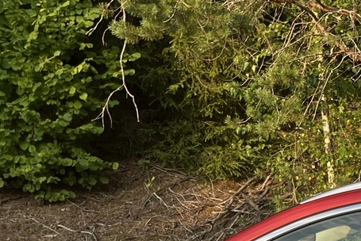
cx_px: 413
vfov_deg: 13.2
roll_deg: -0.6
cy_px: 413
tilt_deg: -11.1
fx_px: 953
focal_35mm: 95
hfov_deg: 20.3
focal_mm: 5.1
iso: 50
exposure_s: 1/491
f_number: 1.6
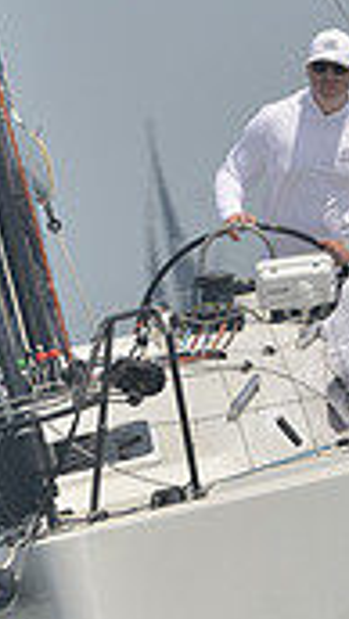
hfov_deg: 1.1
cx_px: 58
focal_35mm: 1060
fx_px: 17405
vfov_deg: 2.0
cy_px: 624
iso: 280
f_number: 9
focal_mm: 300
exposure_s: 1/1000
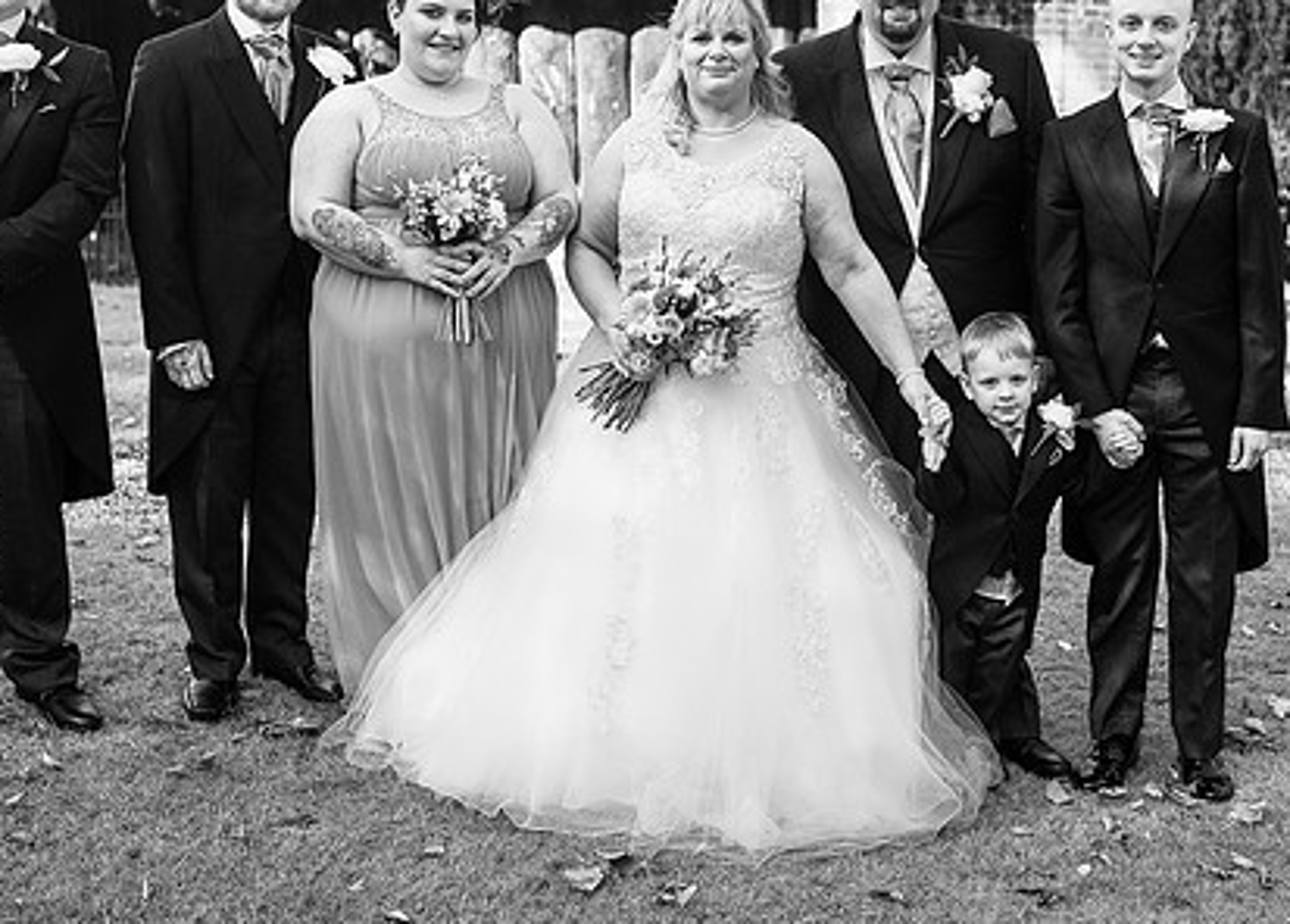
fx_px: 2091
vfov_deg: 24.8
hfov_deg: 34.3
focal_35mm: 57
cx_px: 656
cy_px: 311
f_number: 2.8
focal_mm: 35
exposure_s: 1/320
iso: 100
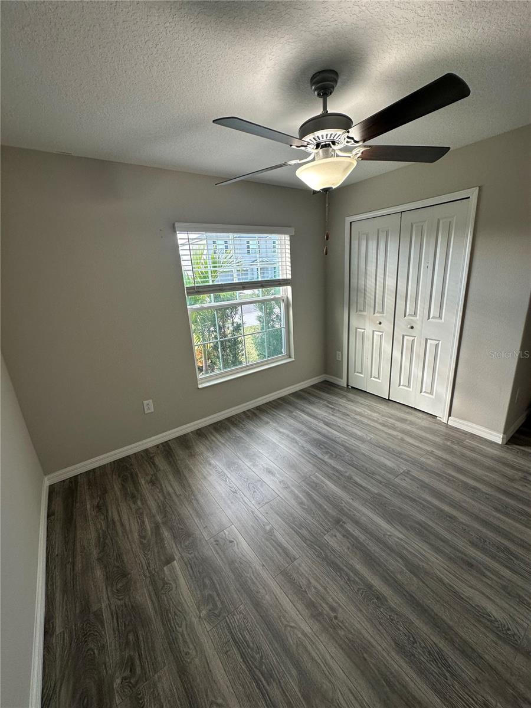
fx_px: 286
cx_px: 266
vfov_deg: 102.1
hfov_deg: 85.7
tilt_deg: -16.9
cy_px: 354
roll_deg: +3.3
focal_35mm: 14
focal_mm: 2.22
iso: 100
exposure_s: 1/120
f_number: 2.2
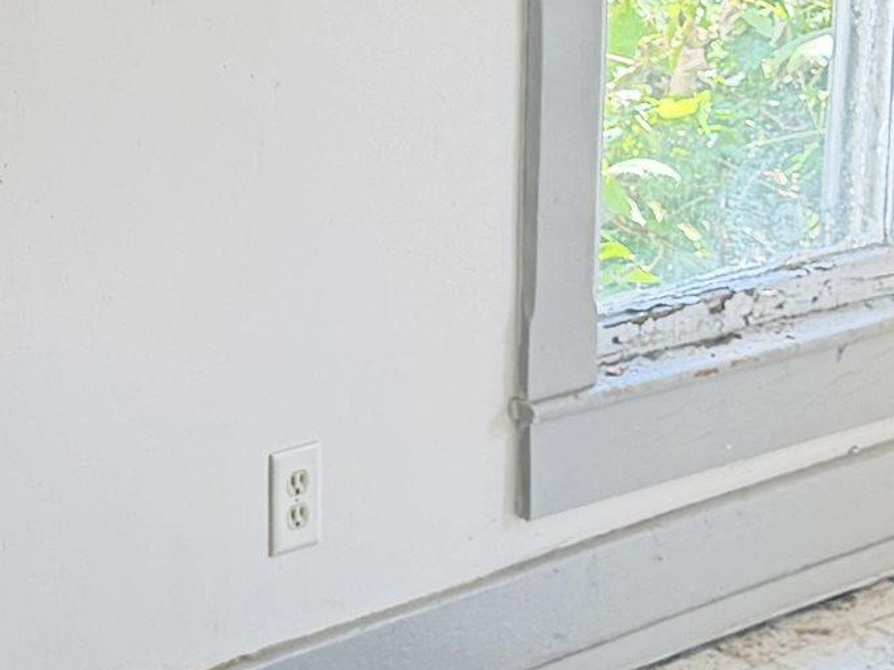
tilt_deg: -7.9
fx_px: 2815
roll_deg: +0.1
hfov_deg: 17.6
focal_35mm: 109
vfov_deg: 13.3
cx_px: -16
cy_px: -103
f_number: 1.78
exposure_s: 1/121
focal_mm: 6.76
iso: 160
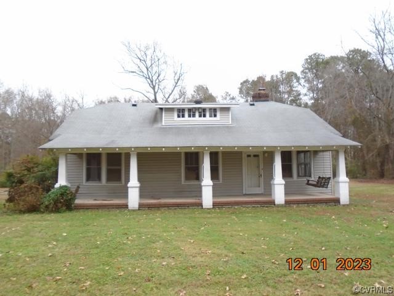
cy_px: 148
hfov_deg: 67.3
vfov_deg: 53.1
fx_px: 296
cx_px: 197
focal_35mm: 26
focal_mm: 4.6
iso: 320
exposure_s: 1/250
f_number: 3.2
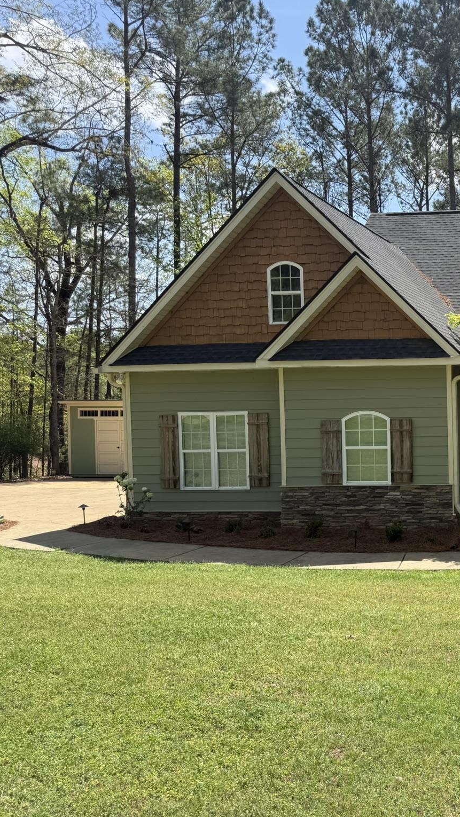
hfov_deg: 29.3
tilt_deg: -1.6
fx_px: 759
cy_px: 407
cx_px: 544
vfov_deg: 56.6
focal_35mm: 35
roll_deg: +1.4
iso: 80
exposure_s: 1/1949
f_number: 1.78
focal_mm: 6.76
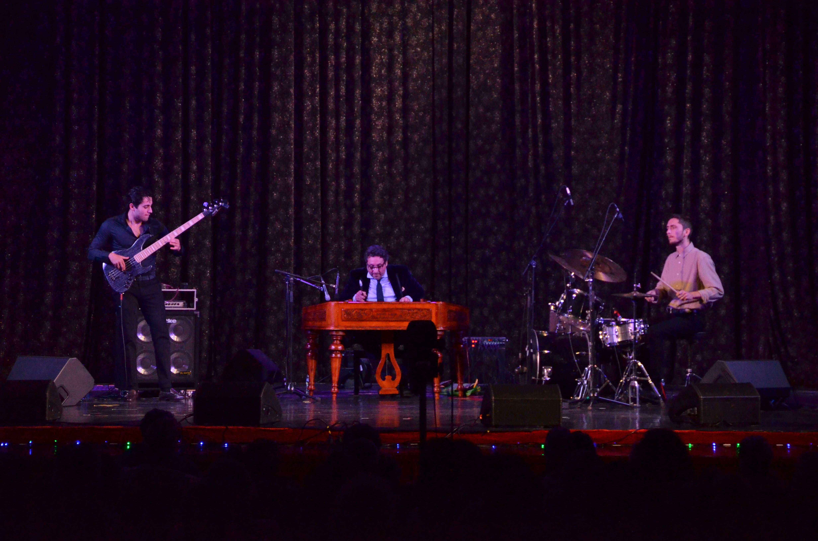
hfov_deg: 19.5
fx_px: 2381
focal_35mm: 105
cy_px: 270
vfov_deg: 13.0
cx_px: 409
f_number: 5.3
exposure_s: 1/250
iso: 2500
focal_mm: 70
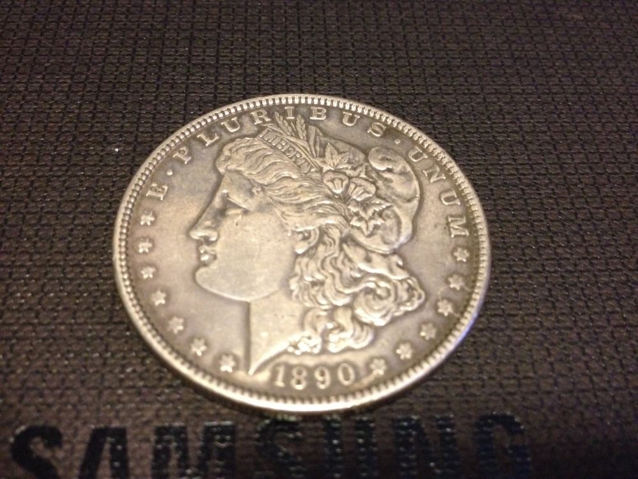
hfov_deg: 52.6
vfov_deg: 40.7
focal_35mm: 35
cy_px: 240
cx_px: 319
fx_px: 645
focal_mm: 4.28
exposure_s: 1/15
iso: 500
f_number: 2.4
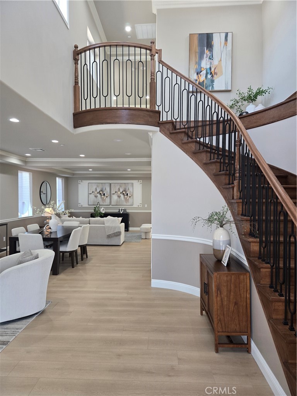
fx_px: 263
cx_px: 148
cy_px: 198
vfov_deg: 73.9
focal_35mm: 23
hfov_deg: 58.9
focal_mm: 5.4
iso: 125
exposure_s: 1/120
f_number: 1.8
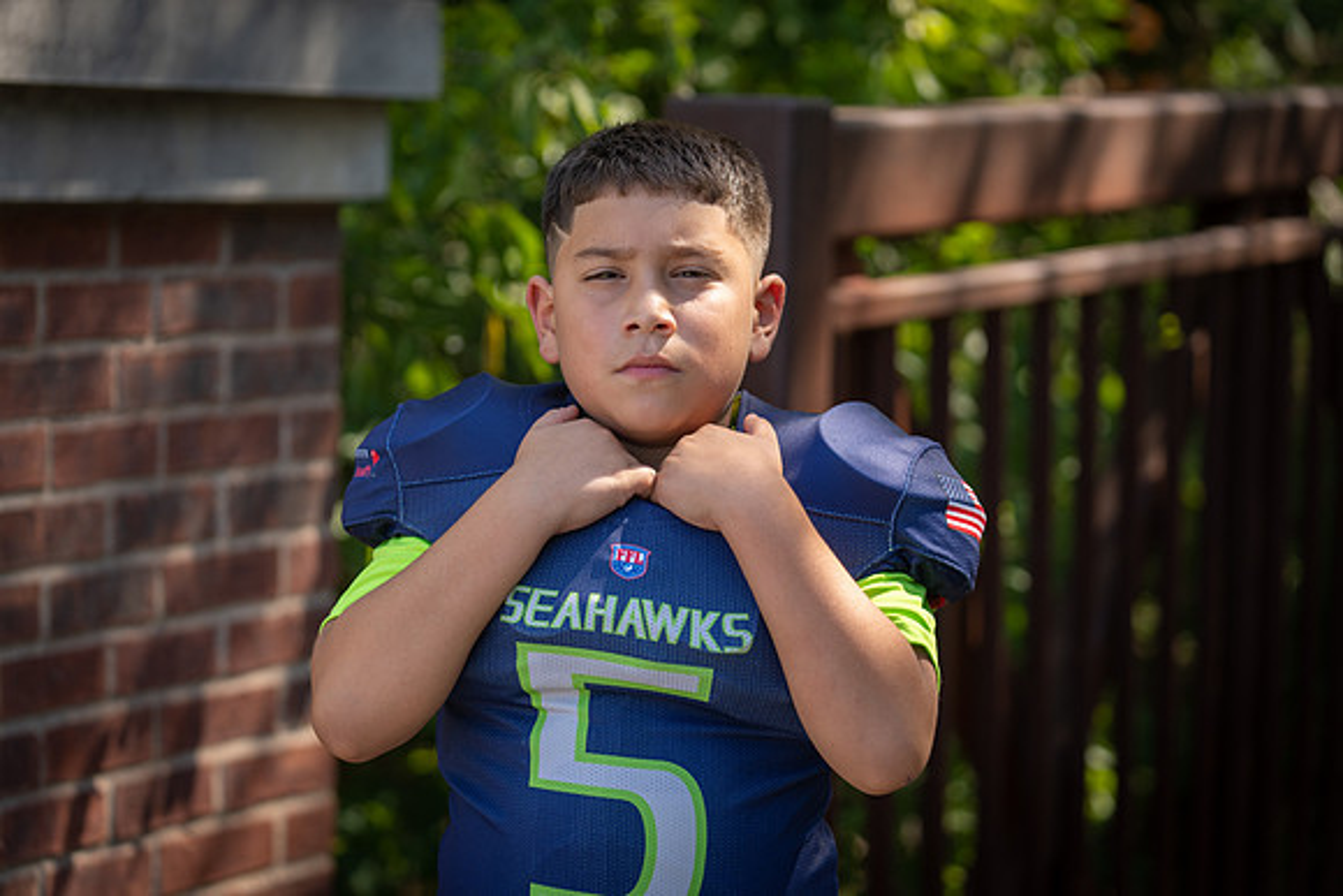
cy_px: 448
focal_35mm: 86
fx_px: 3209
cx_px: 672
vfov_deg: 15.9
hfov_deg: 23.6
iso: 100
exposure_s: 1/320
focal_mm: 86
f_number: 2.8
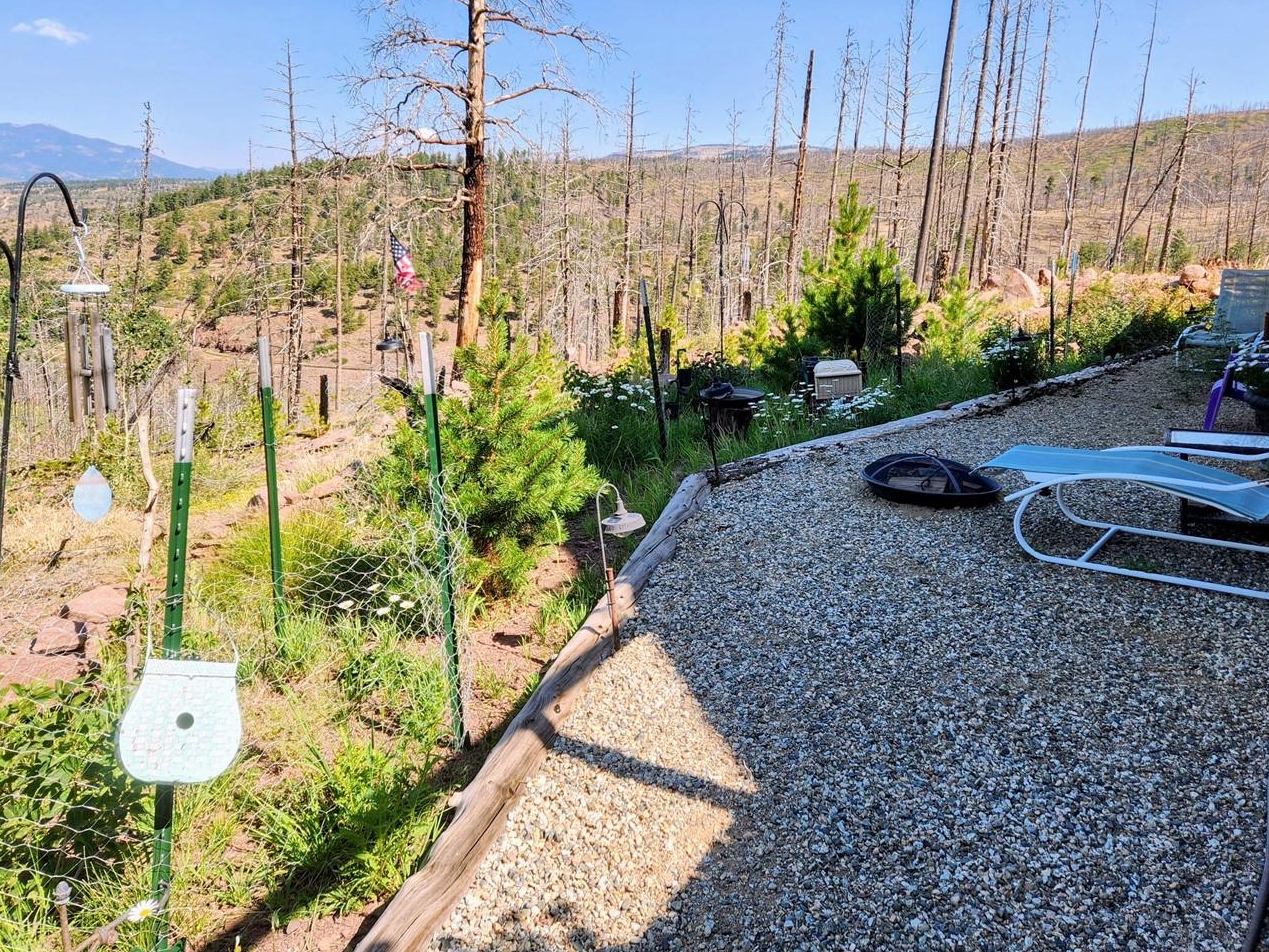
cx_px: 667
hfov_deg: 61.6
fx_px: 1063
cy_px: 366
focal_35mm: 29
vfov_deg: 47.9
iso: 20
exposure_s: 1/857
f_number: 1.8
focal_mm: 5.4
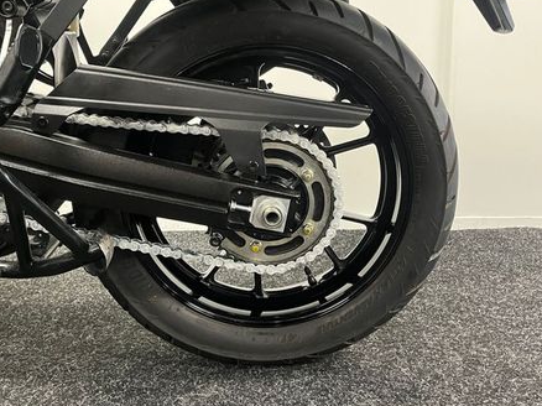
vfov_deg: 37.6
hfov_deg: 49.0
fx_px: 595
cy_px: 165
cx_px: 257
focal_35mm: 38
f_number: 1.6
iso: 400
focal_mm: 5.1
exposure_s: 1/50
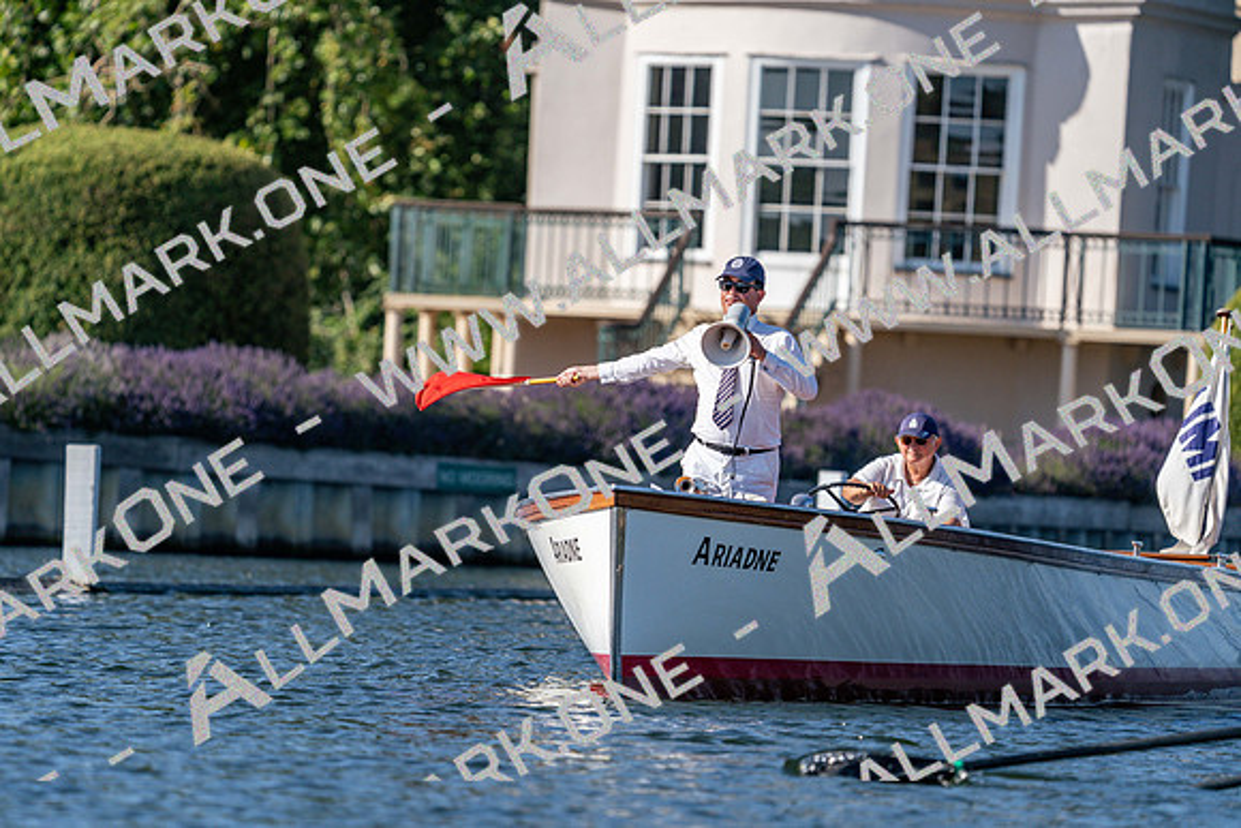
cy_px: 414
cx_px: 620
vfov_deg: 3.6
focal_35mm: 379
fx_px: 13067
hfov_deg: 5.4
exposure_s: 1/1600
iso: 250
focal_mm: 379
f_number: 6.3
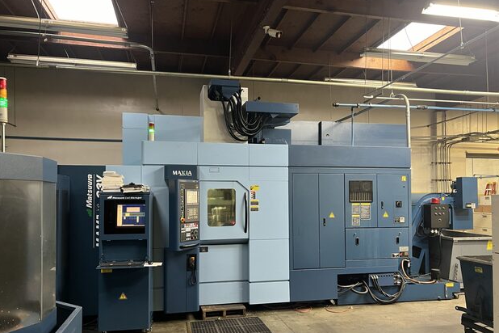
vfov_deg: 46.3
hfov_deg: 65.5
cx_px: 256
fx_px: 388
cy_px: 188
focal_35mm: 28
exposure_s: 1/60
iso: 400
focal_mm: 5.7
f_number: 1.5
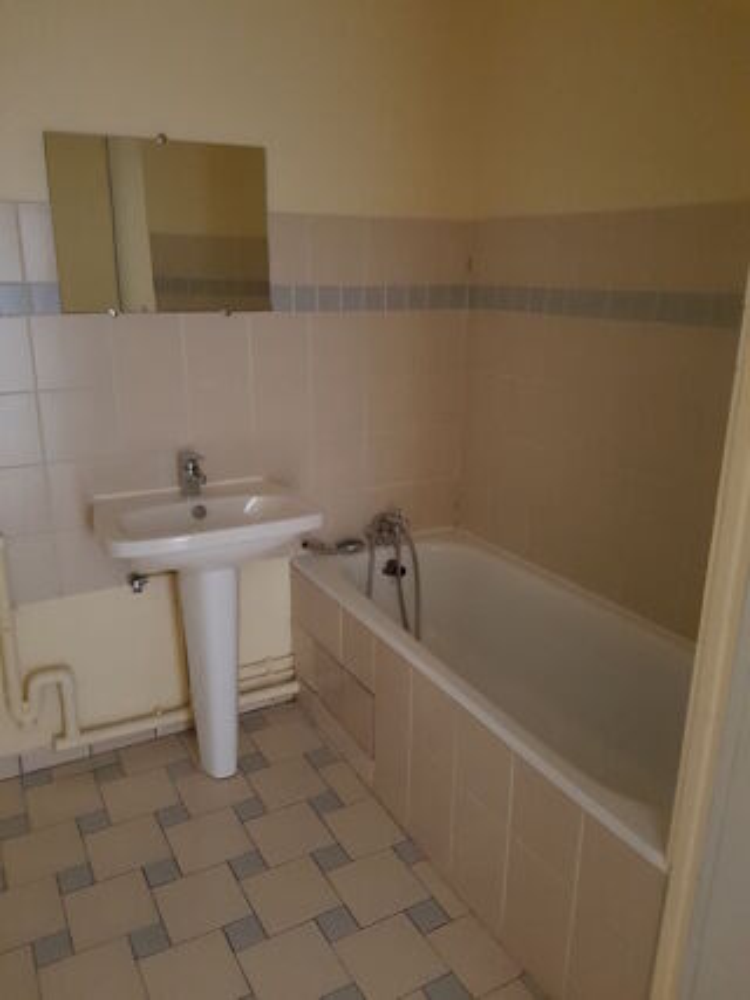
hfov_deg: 53.0
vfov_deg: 67.3
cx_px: 375
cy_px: 500
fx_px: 751
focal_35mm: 26
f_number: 1.7
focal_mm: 4.2
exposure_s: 1/10
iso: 400
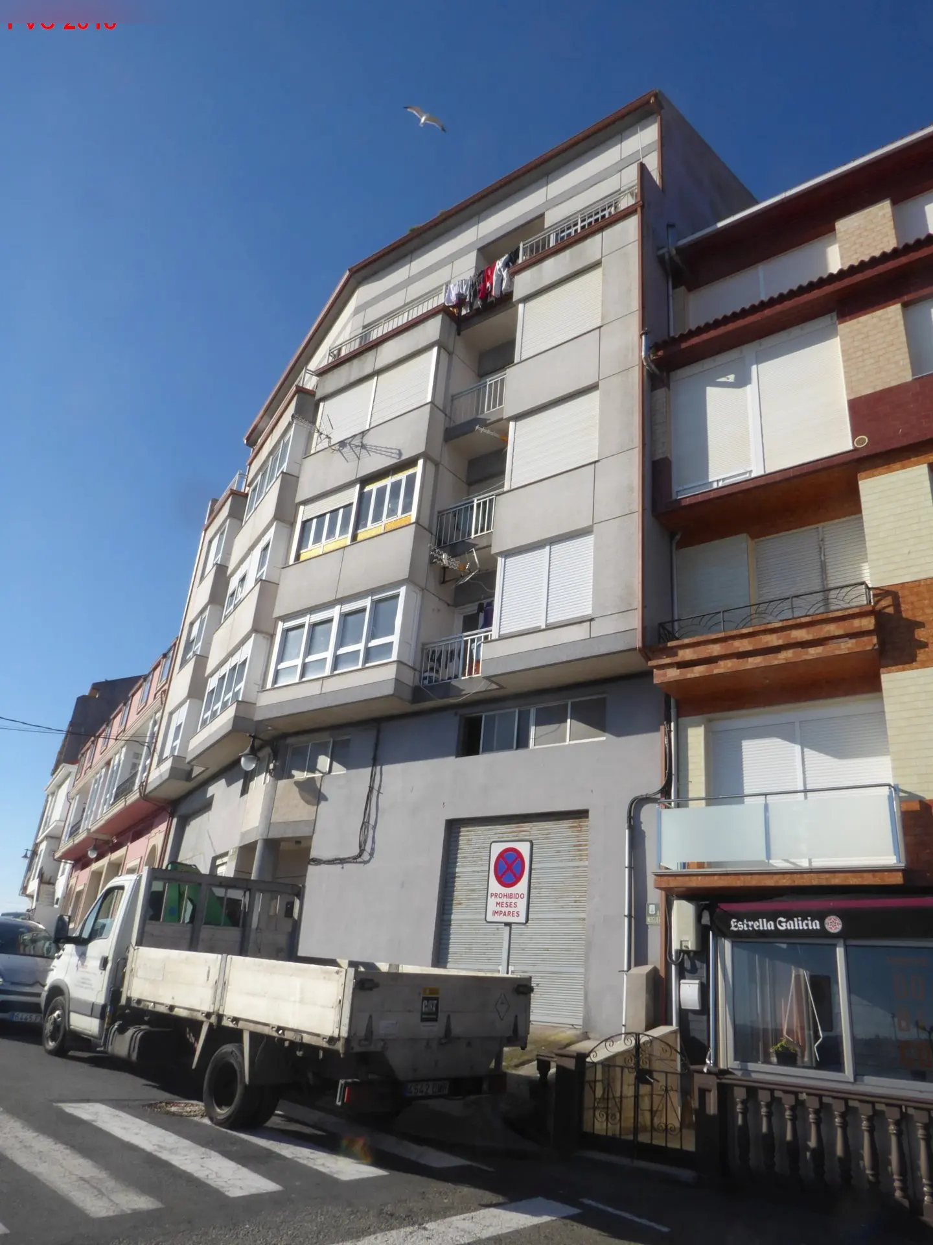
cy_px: 622
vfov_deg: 71.6
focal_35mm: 24
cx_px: 466
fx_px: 862
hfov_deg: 56.8
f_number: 8
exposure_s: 1/160
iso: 80
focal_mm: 4.3
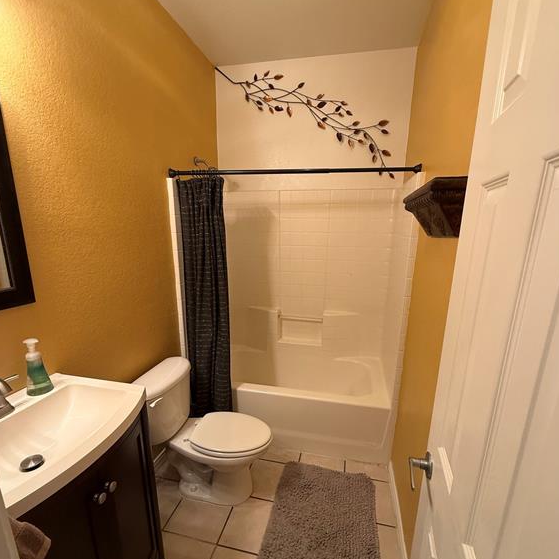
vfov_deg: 83.7
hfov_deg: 84.0
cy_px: 310
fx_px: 311
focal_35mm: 17
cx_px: 283
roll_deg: -1.3
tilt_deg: -13.5
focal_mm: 2.22
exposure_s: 1/60
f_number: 2.2
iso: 250
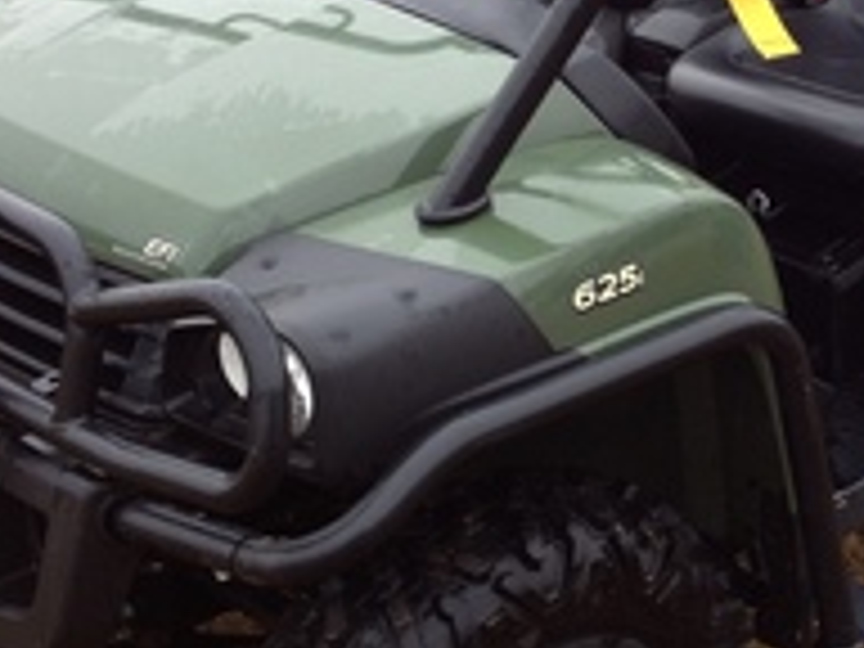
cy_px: 135
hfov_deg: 19.5
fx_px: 2471
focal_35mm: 99
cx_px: 788
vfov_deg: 14.9
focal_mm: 4.28
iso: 50
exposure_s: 1/190
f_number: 2.4
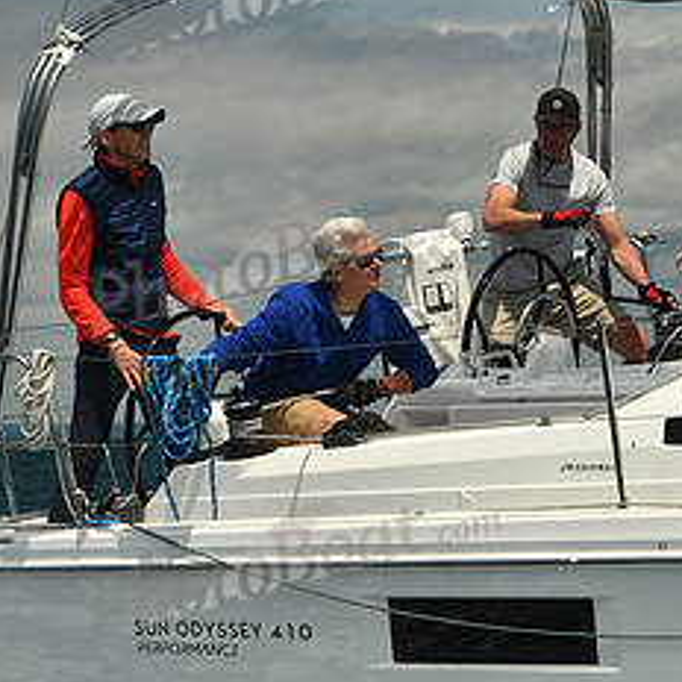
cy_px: 369
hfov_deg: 5.9
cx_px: 656
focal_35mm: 297
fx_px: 6620
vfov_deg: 5.9
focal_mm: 140
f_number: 10
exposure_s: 1/640
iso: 320
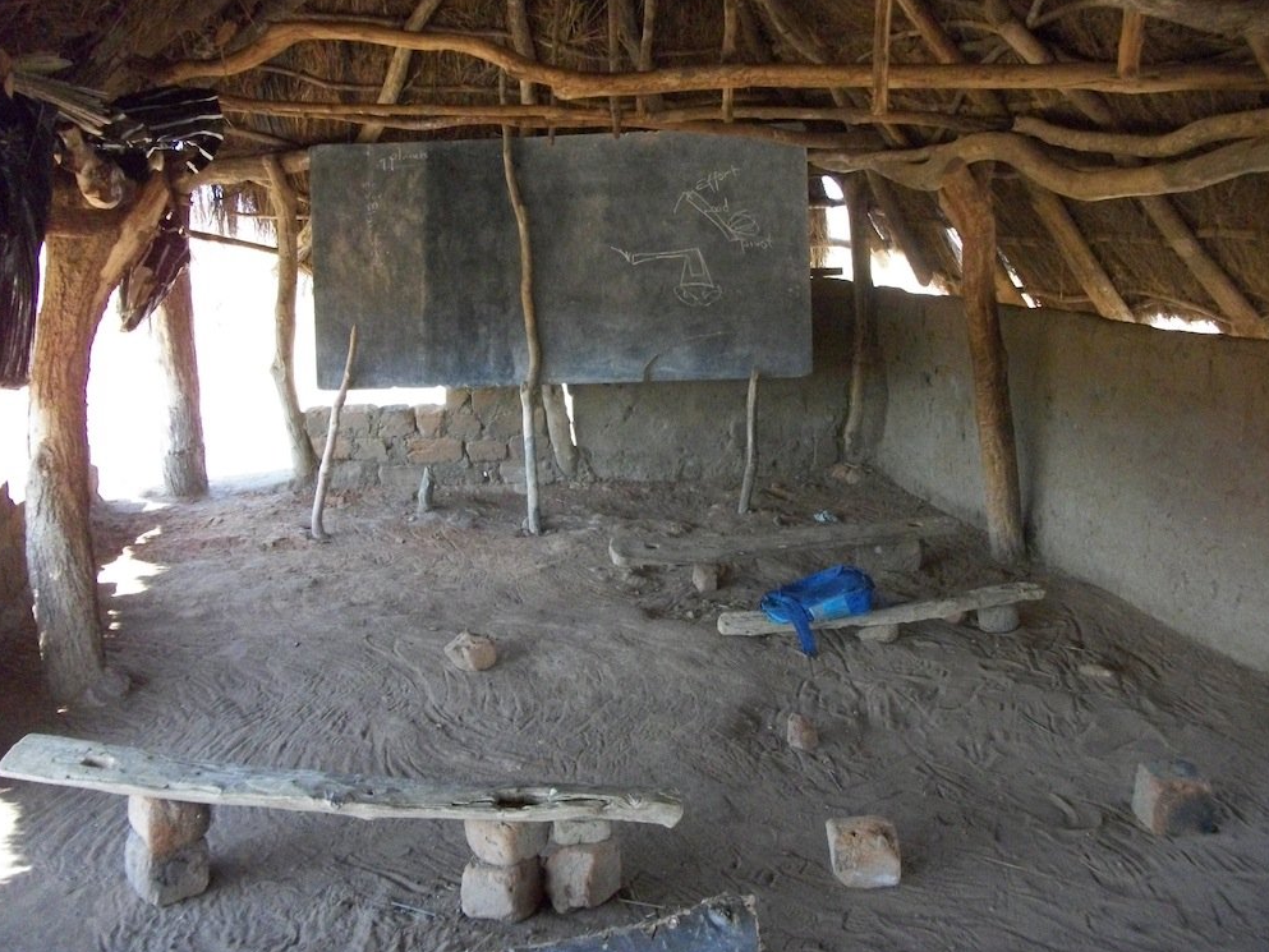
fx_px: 1210
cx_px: 639
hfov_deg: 55.3
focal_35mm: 33
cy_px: 466
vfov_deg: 43.0
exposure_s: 1/500
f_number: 2.9
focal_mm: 5.7
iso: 504
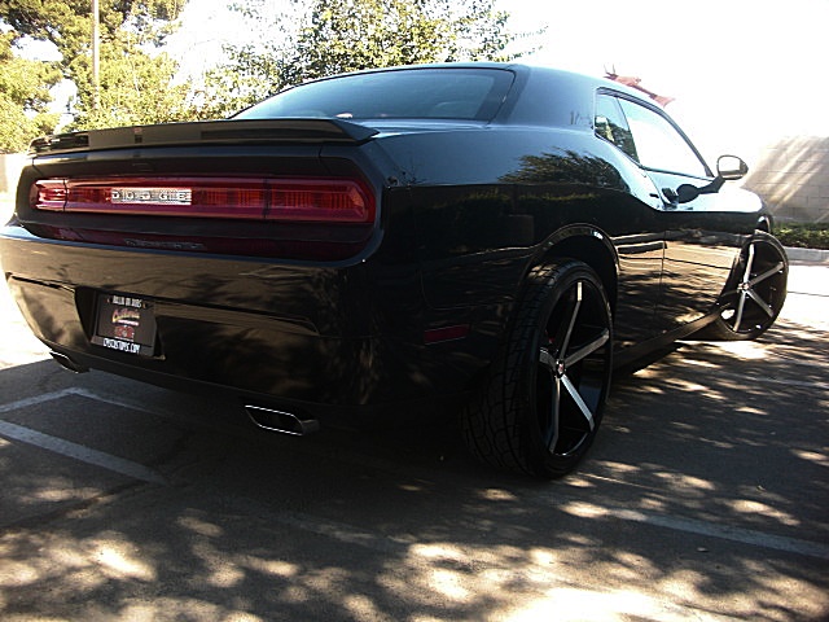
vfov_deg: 39.7
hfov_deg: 51.4
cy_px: 311
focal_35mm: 36
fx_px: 862
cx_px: 414
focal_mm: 6.3
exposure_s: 1/100
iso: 50
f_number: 2.8
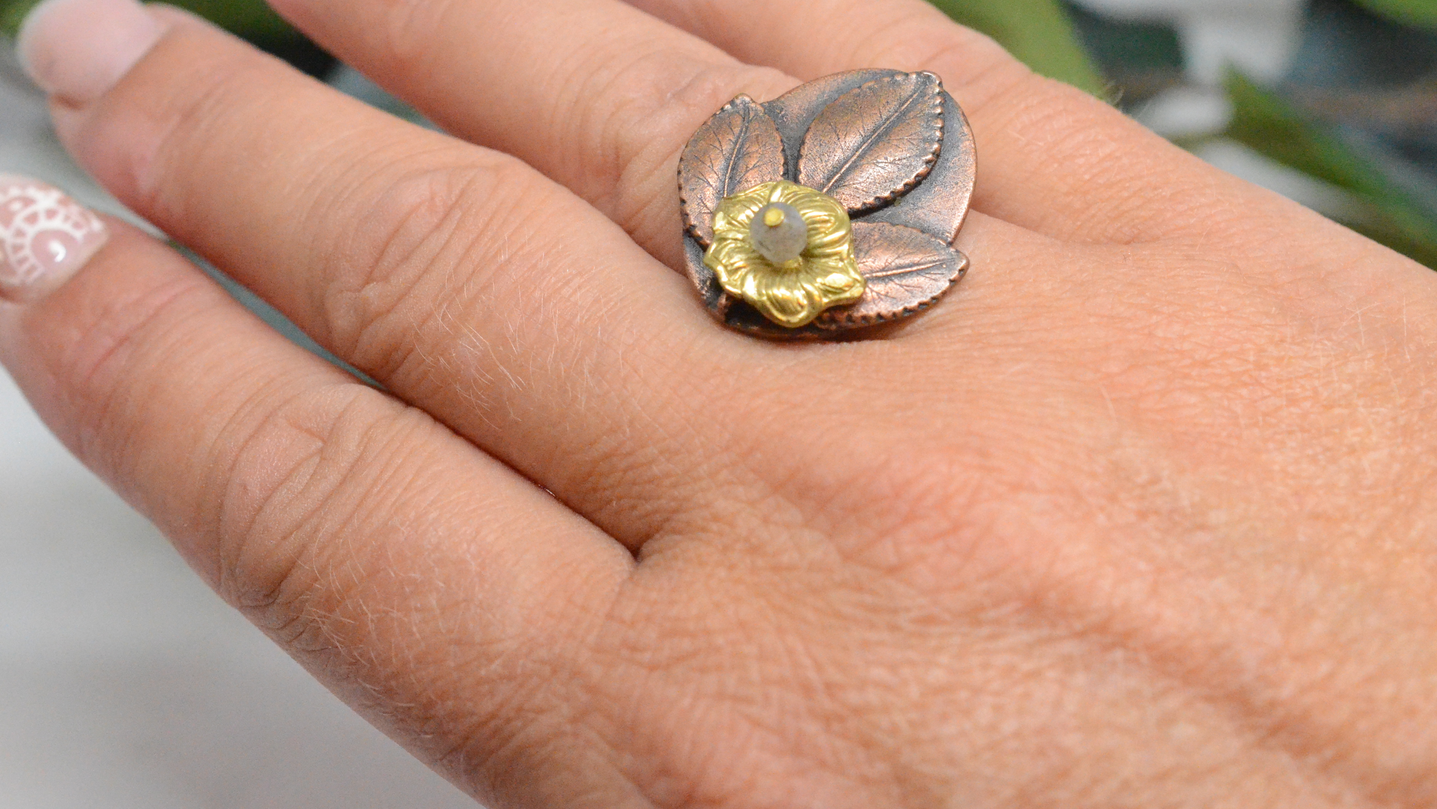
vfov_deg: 15.6
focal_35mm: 77
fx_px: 2934
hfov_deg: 27.5
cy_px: 242
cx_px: 845
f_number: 8
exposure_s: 1/800
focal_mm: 40
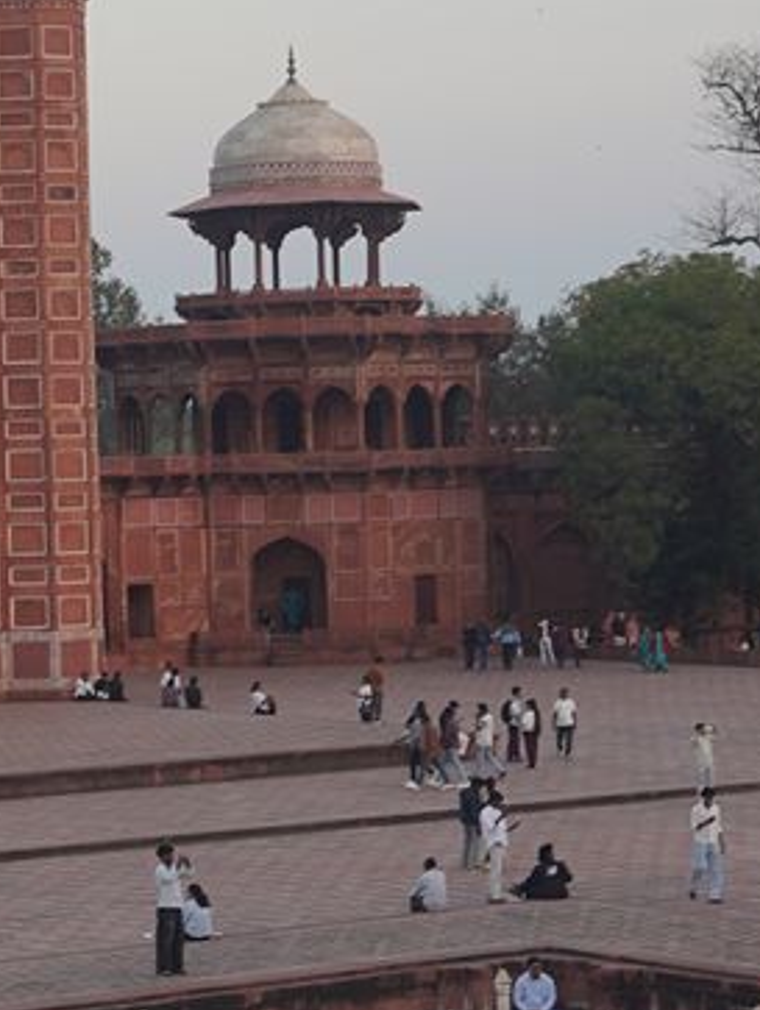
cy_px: 417
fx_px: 3711
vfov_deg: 15.5
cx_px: -200
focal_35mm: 127
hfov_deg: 11.4
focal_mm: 24
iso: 100
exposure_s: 1/100
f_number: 4
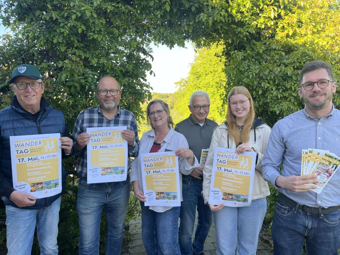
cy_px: 128
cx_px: 170
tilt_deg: -7.3
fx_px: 255
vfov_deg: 53.1
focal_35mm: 26
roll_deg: +1.8
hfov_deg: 67.3
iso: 40
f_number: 1.6
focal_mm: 5.1
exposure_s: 1/214
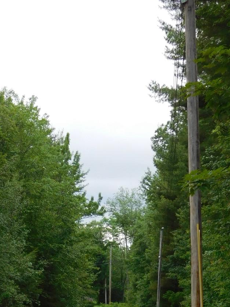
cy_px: 365
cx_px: 78
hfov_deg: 15.4
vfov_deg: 19.3
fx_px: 850
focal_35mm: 96
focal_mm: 7.1
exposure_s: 1/250
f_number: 3.6
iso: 125
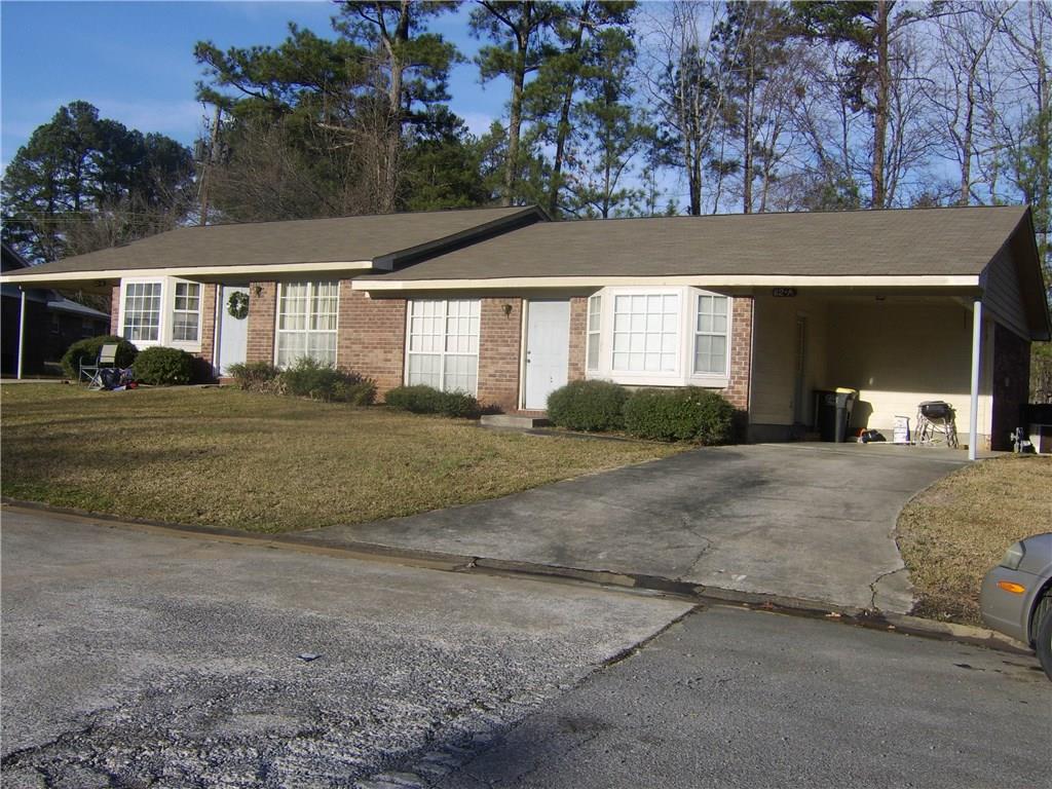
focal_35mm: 31
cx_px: 526
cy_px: 394
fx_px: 942
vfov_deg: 45.4
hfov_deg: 58.4
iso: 71
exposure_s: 1/297
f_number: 6.7
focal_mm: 8.13
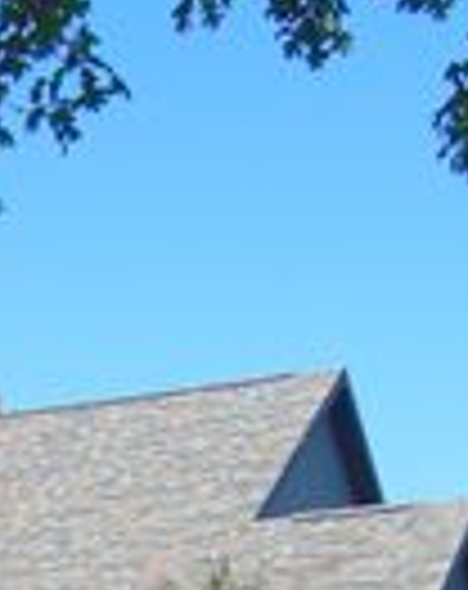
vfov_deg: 11.9
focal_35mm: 157
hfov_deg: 9.4
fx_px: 2731
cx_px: -364
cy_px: 822
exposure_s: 1/500
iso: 80
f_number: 3.3
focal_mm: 7.6
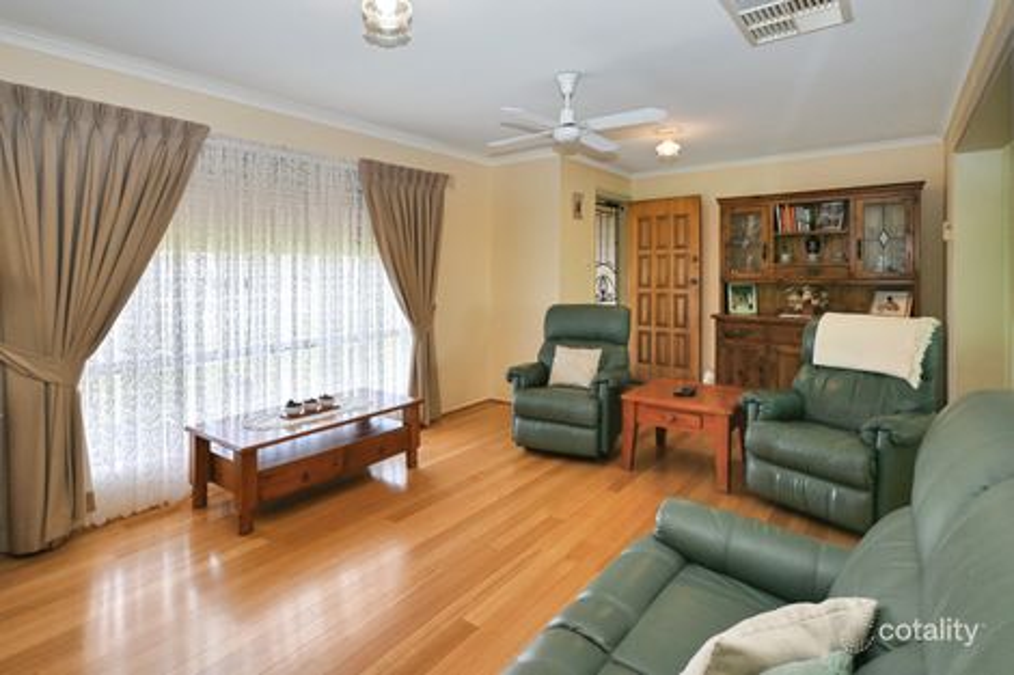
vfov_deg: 67.3
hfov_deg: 90.0
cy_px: 338
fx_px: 507
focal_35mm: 18
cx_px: 507
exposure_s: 1/100
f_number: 5
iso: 200
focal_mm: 12
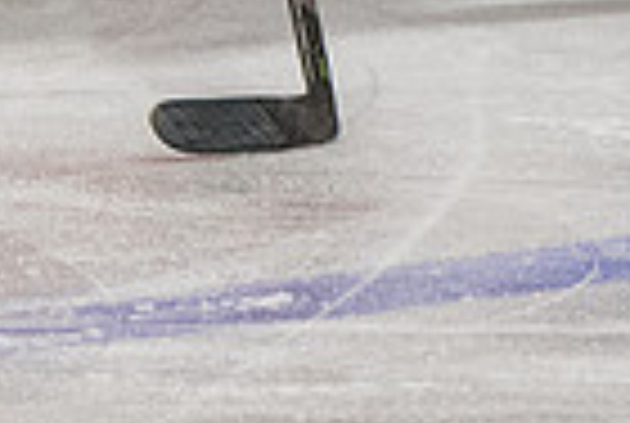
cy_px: -375
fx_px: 27621
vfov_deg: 0.9
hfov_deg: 1.3
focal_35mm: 1575
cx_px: 329
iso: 2500
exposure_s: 1/800
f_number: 3.5
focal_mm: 155
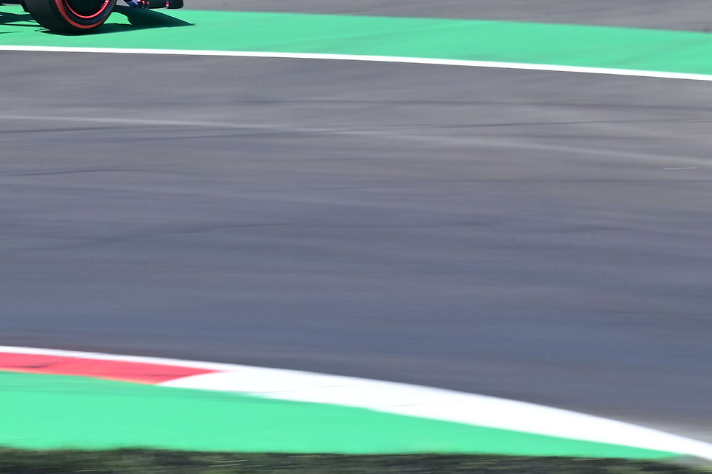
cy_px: 1
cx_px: -2
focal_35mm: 617
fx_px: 12196
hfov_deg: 3.3
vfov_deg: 2.2
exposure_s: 1/100
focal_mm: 250
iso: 400
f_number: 22
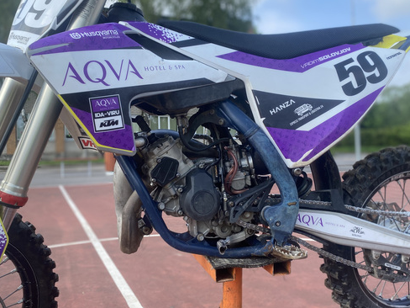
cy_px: 157
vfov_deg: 44.2
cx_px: 200
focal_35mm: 32
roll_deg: +0.4
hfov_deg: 56.8
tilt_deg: -1.7
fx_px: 379
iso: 32
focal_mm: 4.25
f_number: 1.8
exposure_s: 1/871
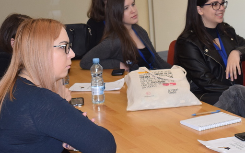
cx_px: 160
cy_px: -8
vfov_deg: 13.5
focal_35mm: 95
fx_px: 634
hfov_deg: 21.8
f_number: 5.6
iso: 560
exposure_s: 1/125
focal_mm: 31
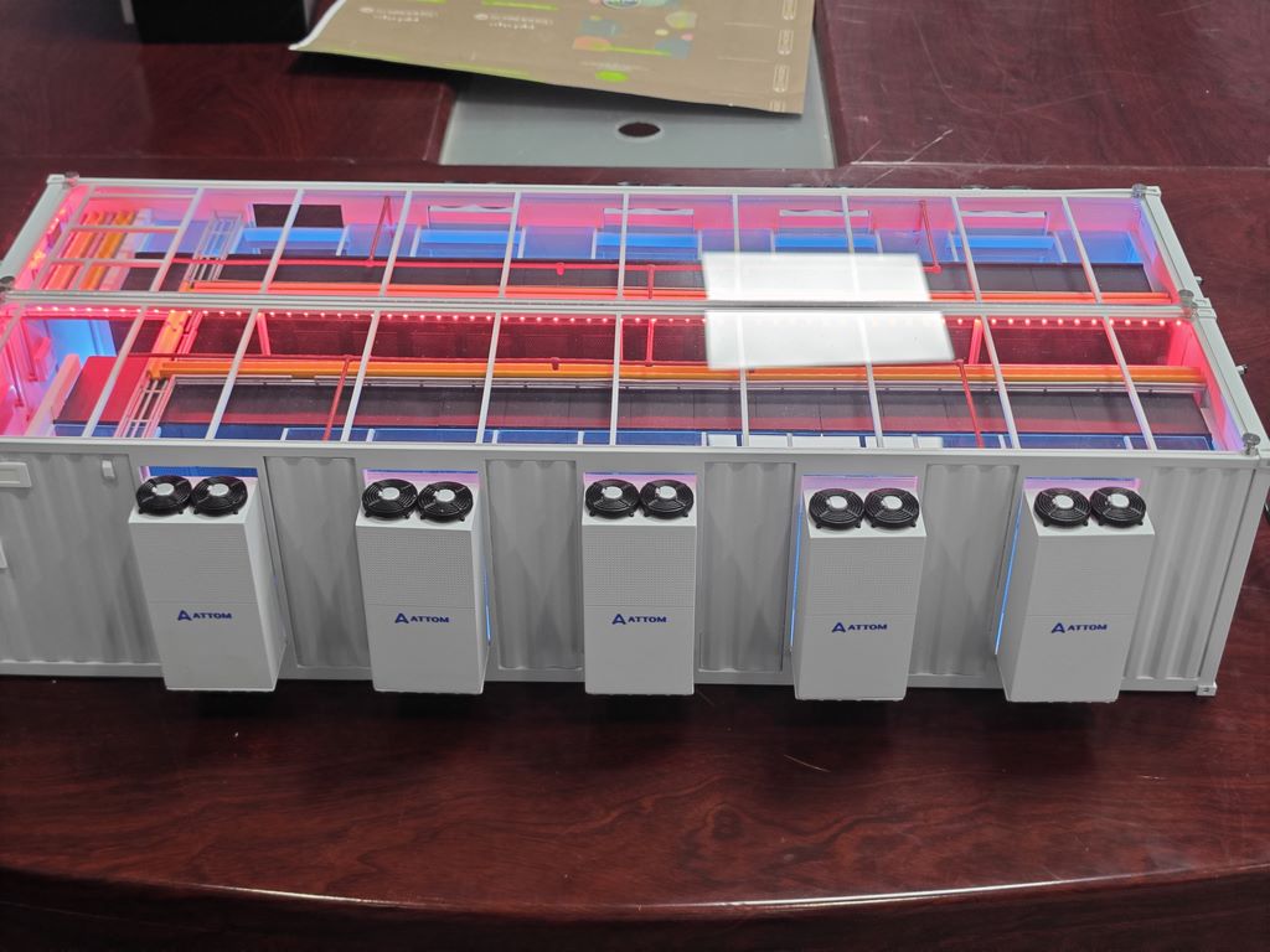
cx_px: 635
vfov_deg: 31.5
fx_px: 1688
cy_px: 476
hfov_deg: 41.2
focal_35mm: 46
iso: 80
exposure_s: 1/75.8
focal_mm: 8.7
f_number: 1.9
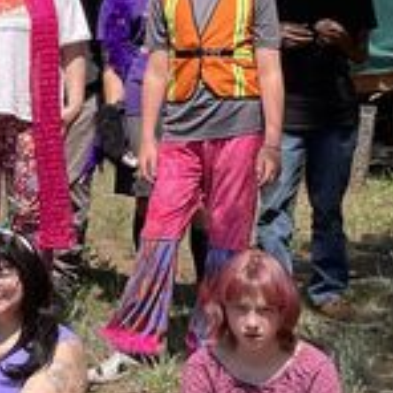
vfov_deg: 14.0
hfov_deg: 12.1
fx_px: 1593
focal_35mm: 124
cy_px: 112
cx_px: -457
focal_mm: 4.2
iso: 32
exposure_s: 1/1770
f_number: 1.6
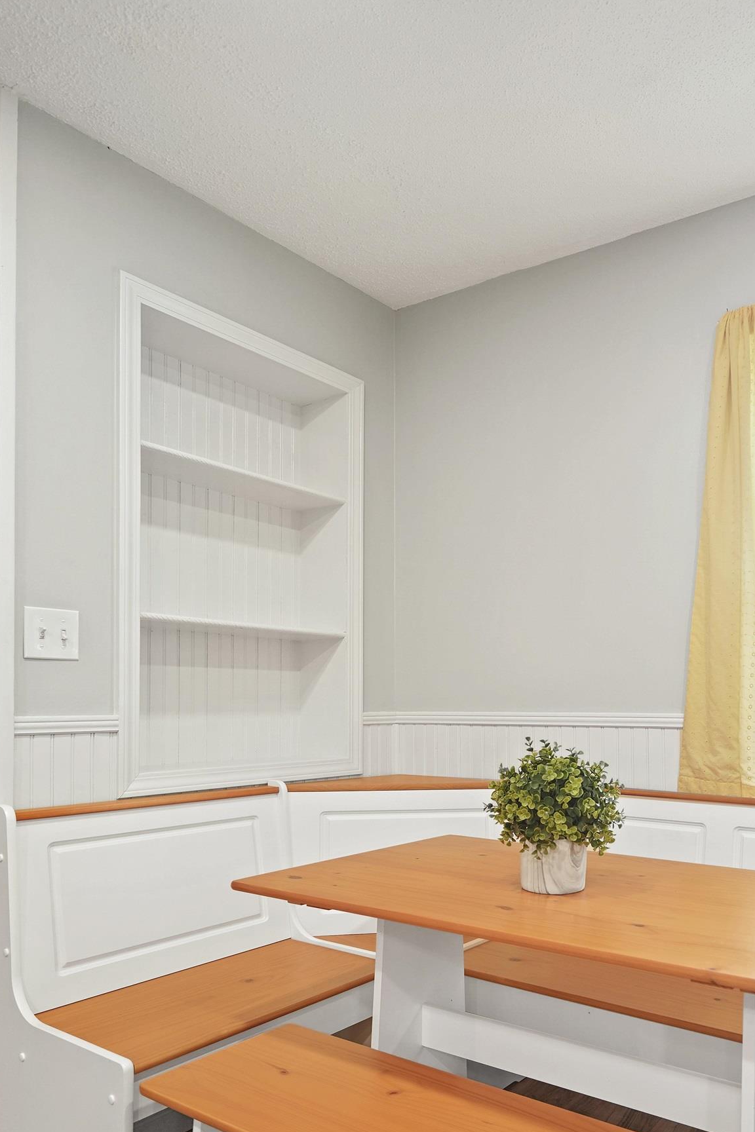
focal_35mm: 24
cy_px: 601
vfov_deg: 73.7
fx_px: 755
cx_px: 495
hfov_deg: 52.2
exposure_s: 1/30
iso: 500
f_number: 4
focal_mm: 18
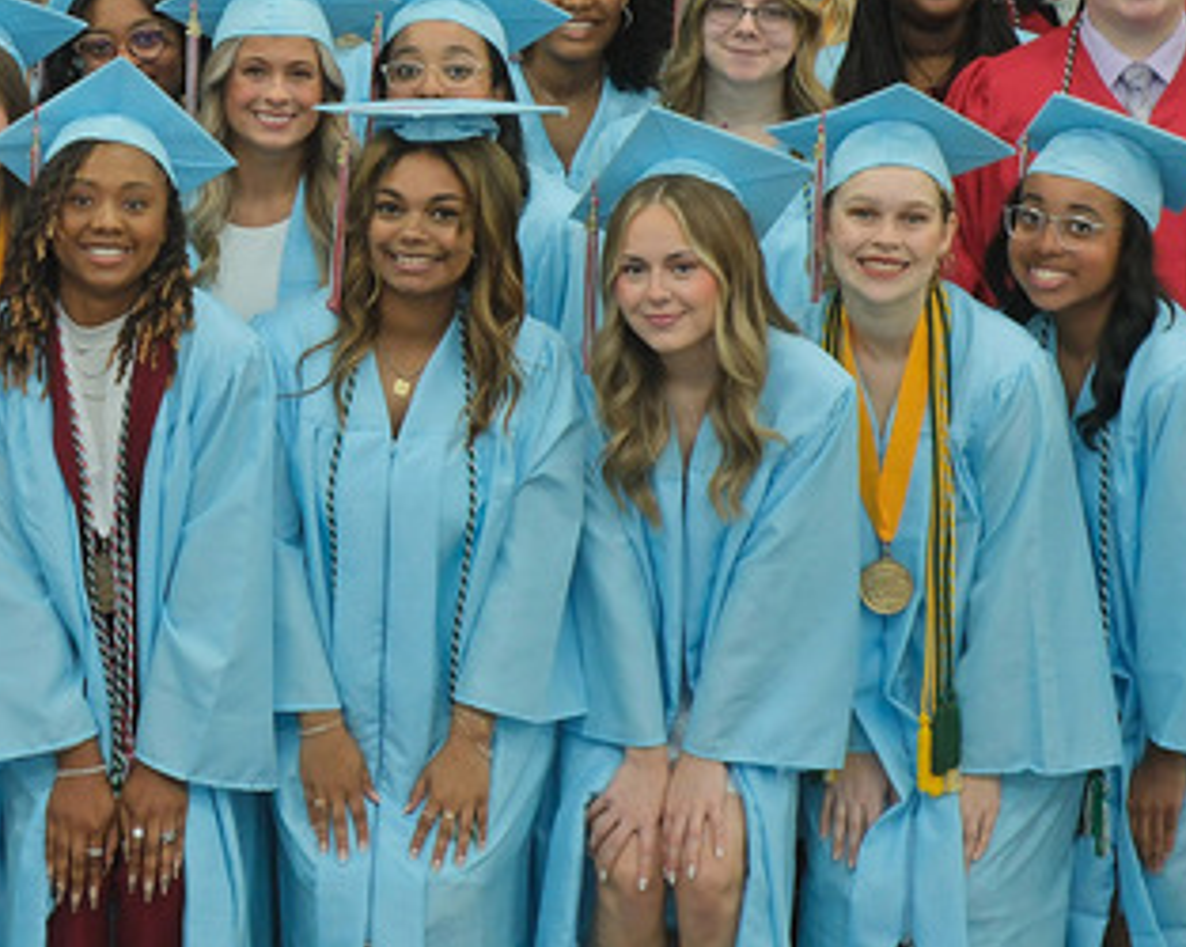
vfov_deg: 9.4
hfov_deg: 11.6
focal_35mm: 163
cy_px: 32
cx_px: -243
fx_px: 5718
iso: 800
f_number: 4
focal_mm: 35
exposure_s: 1/60
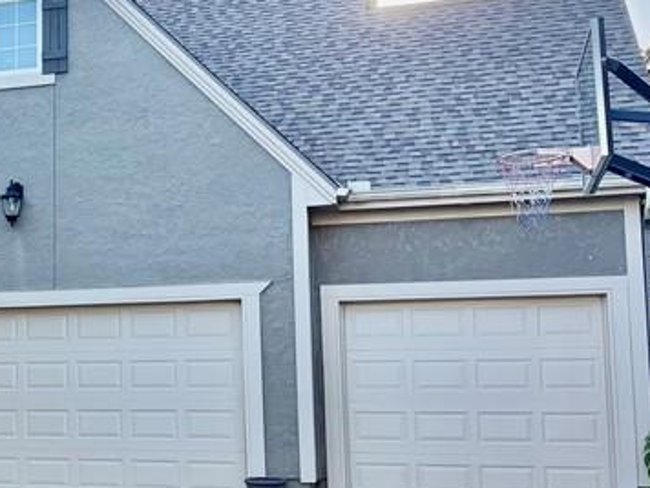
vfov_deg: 21.3
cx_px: -111
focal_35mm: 69
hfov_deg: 25.5
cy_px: 292
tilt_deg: +5.5
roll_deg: +0.3
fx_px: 1296
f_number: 1.78
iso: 100
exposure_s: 1/1060
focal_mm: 6.76
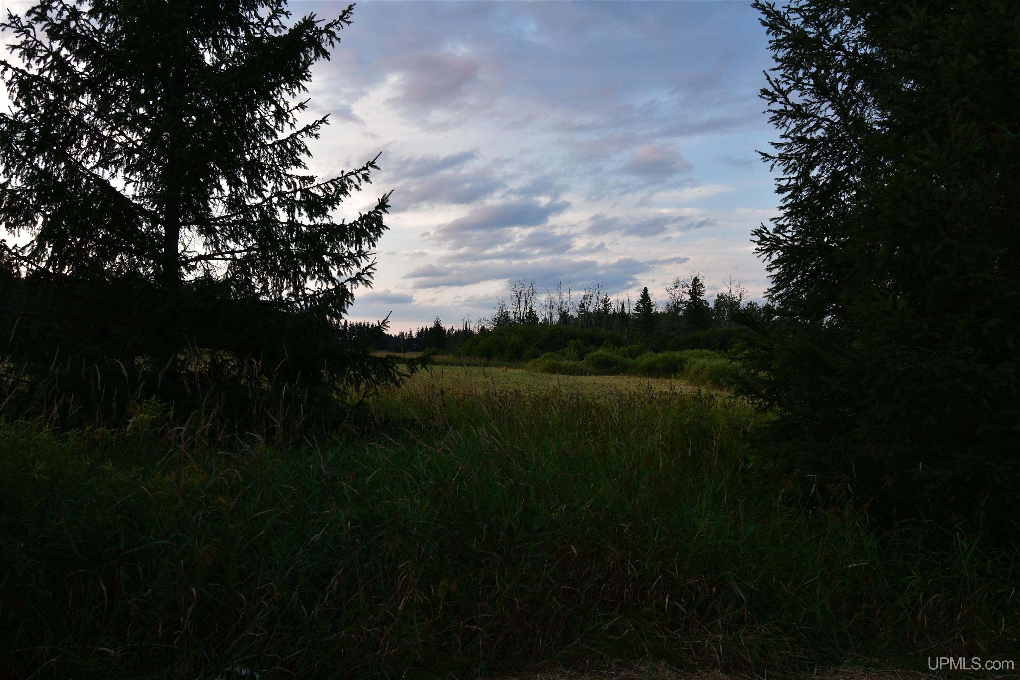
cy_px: 340
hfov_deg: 61.9
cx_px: 510
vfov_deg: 43.6
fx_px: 850
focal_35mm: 30
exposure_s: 1/100
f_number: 9
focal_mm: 20
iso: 400
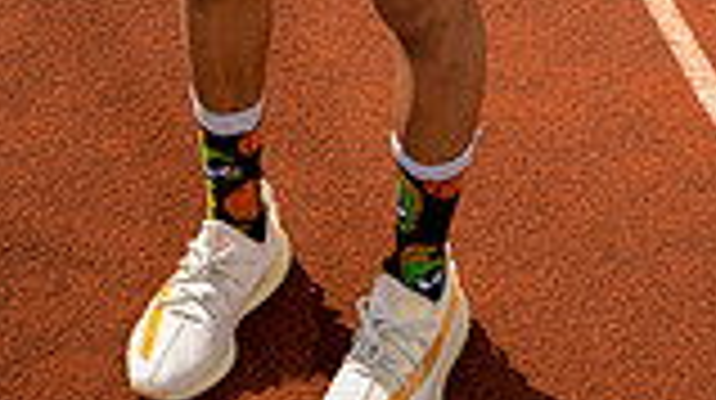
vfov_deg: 9.8
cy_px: -584
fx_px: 2029
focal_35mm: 107
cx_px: 270
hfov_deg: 20.0
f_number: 5
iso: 100
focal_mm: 36
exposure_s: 1/250
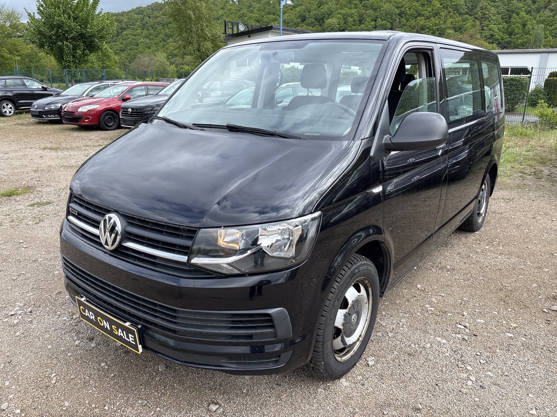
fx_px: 418
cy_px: 208
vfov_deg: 53.1
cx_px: 278
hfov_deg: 67.3
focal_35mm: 26
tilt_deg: -15.7
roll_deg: -1.1
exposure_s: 1/988
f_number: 1.6
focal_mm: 5.96
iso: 50
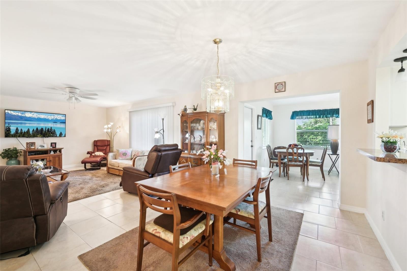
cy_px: 136
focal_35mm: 14
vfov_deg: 79.1
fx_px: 164
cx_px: 204
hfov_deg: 102.4
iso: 400
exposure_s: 1/5
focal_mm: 14.5
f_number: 8
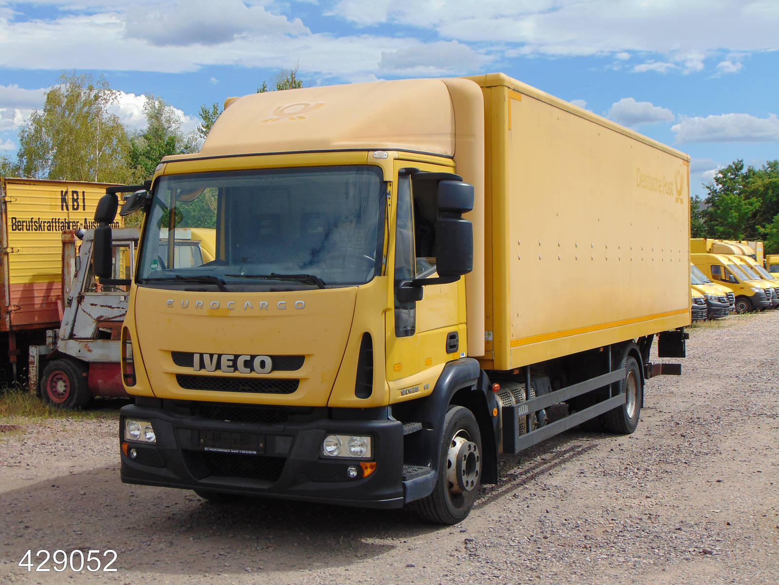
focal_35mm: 50
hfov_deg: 38.2
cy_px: 292
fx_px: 1125
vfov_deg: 29.1
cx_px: 390
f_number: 9
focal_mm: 9
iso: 80
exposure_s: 1/200
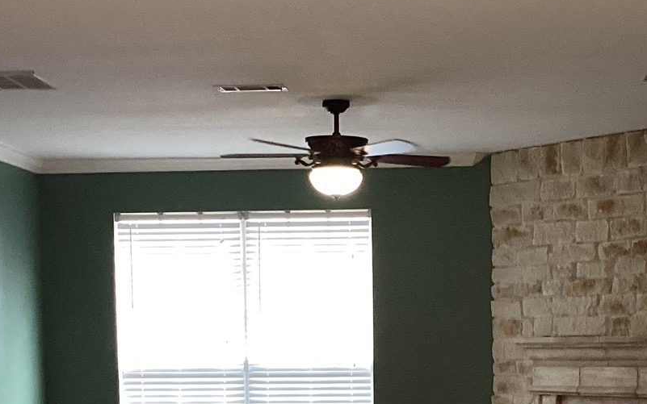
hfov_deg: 24.5
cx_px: 418
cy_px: 466
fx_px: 1481
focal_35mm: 84
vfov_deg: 15.1
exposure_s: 1/60
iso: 250
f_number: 2.4
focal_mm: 3.3
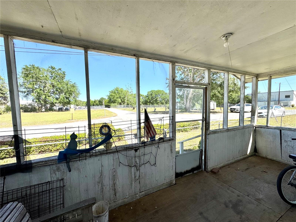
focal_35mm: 14
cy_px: 111
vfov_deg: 85.7
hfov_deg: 102.1
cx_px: 148
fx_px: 120
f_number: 2.2
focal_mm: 2.22
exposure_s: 1/980
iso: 50
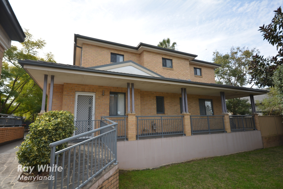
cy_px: 94
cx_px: 142
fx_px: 118
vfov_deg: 77.5
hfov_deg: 100.3
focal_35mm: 15
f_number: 4
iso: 220
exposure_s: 1/60
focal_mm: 10
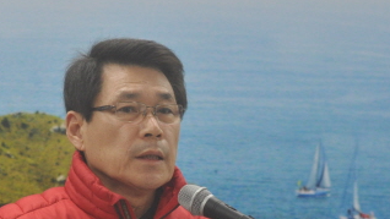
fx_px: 2286
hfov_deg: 9.7
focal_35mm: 221
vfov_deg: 5.5
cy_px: 174
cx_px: 158
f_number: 5
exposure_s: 1/400
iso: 800
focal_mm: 70
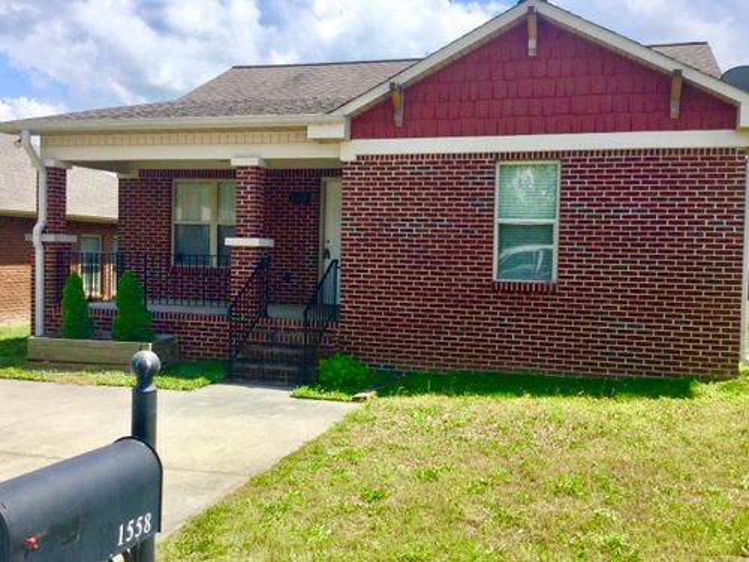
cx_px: 374
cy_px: 281
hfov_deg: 58.4
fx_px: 671
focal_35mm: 31
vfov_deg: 45.4
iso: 25
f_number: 2.4
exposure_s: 1/1181
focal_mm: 3.3
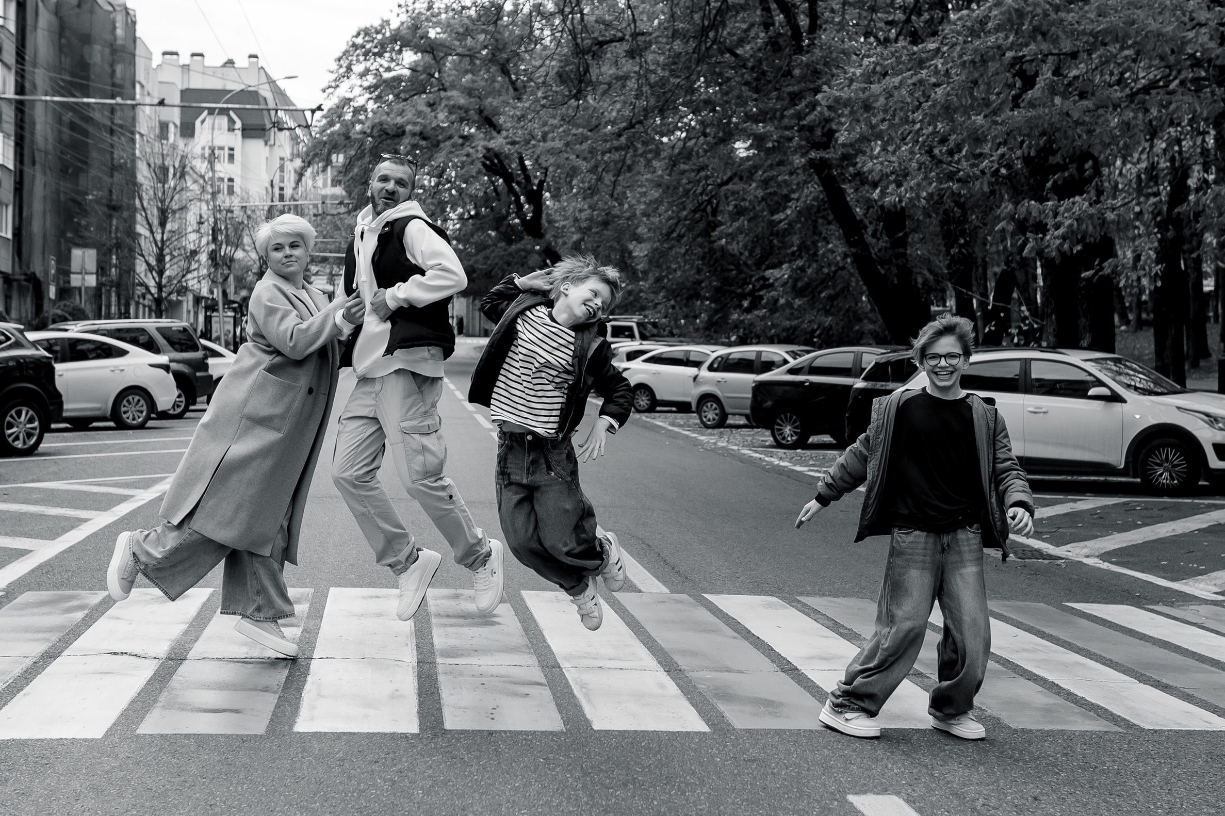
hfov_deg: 33.4
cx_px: 639
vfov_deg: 22.6
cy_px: 409
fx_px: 2041
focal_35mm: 60
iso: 1000
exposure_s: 1/2000
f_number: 3.5
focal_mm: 42
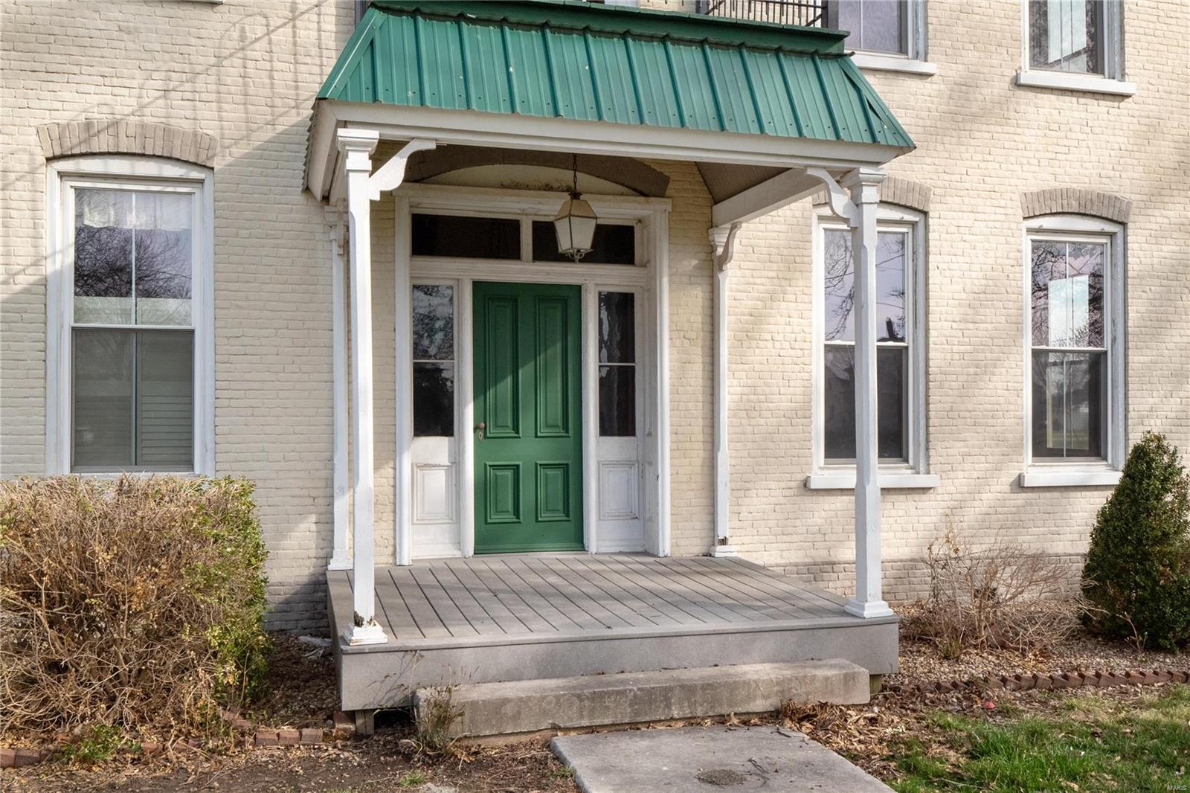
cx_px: 595
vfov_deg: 41.1
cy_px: 396
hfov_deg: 58.7
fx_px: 1057
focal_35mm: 32
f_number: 10
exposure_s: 1/320
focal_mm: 16
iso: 400
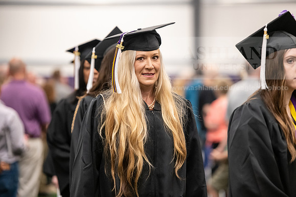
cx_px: 148
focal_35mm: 170
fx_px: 1398
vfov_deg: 8.1
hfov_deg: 12.1
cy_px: 98
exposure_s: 1/200
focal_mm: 170
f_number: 3.2
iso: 3200
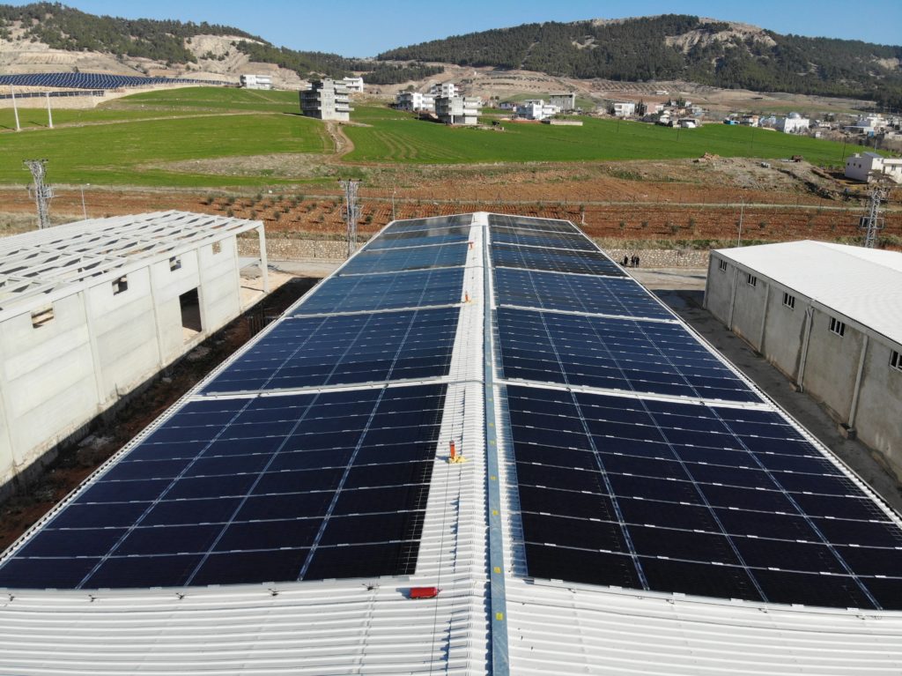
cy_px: 338
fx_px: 625
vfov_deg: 56.8
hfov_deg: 71.6
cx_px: 451
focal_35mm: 24
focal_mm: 4.5
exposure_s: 1/1265
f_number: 2.8
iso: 100
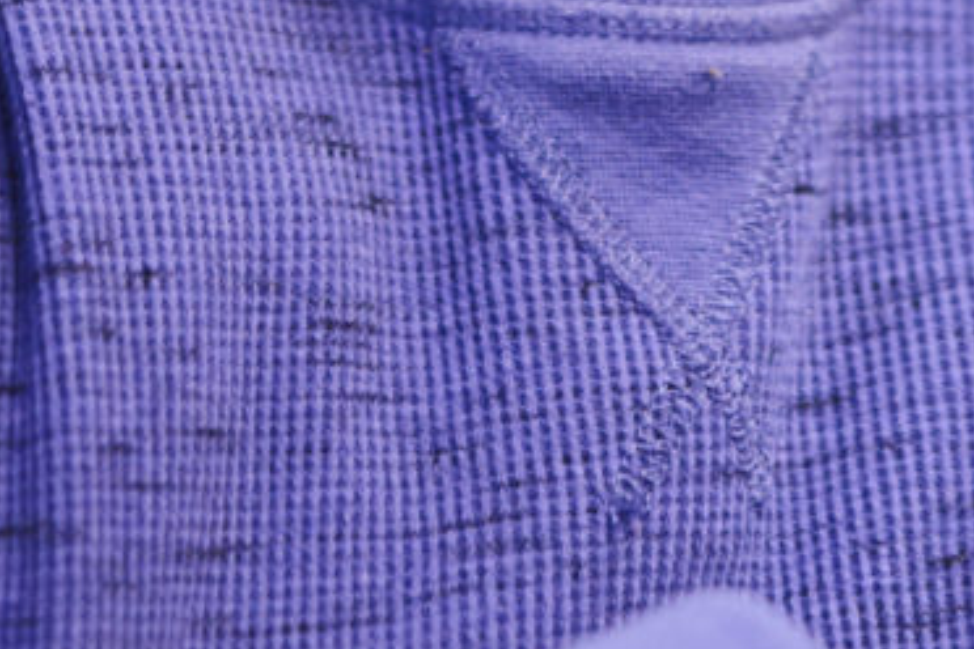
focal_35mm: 379
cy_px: -915
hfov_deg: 5.4
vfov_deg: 3.6
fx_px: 10253
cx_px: 584
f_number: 1.4
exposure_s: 1/160
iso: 2000
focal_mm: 55
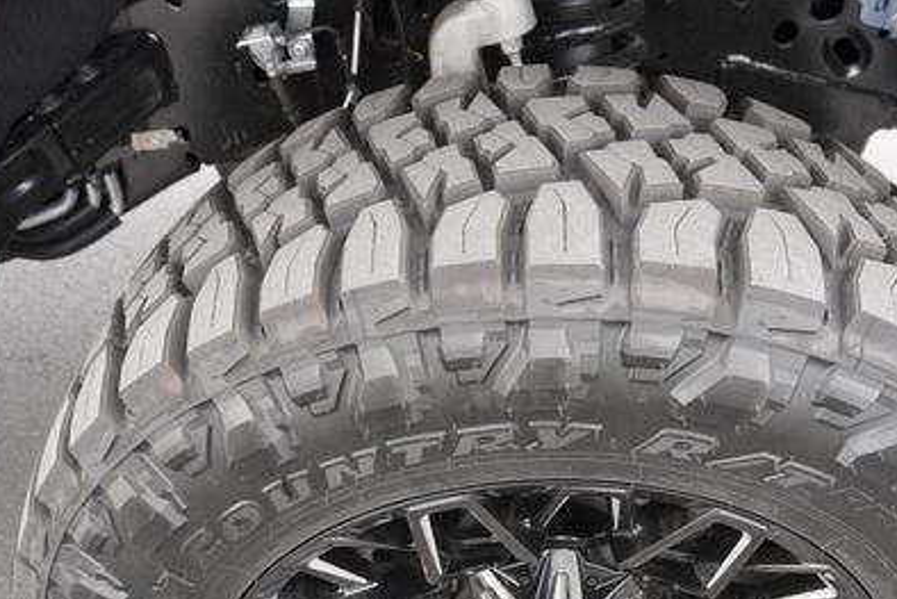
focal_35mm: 39
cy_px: 483
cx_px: 517
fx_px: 972
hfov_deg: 49.4
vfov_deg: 33.2
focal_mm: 16
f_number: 4
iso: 200
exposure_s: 1/60
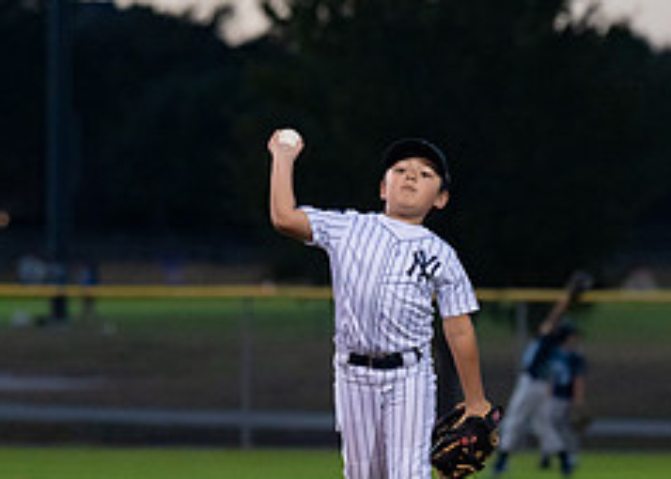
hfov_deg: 6.1
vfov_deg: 4.3
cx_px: 359
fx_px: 6327
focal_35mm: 332
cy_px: 279
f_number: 2.8
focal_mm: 124
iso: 1600
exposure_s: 1/1000
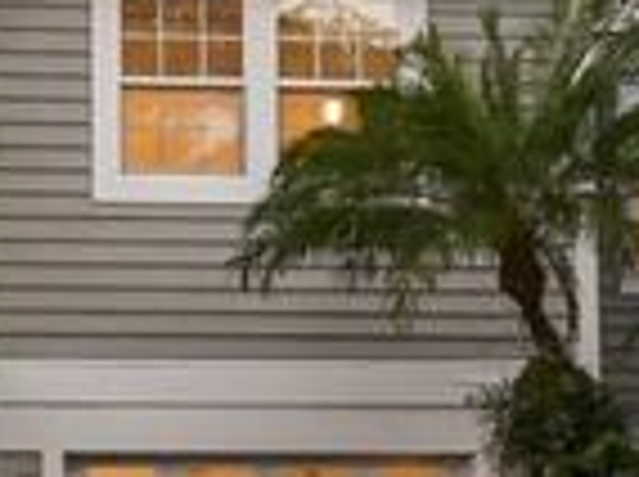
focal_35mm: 114
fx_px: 2109
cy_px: 364
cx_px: 45
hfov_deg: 16.9
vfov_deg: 12.9
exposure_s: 1/200
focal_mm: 16.5
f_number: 11
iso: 10000
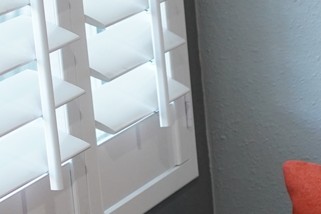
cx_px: 752
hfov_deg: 6.8
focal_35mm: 286
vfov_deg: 4.8
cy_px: 248
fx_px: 2551
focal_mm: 50
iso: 1250
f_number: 2.8
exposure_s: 1/125
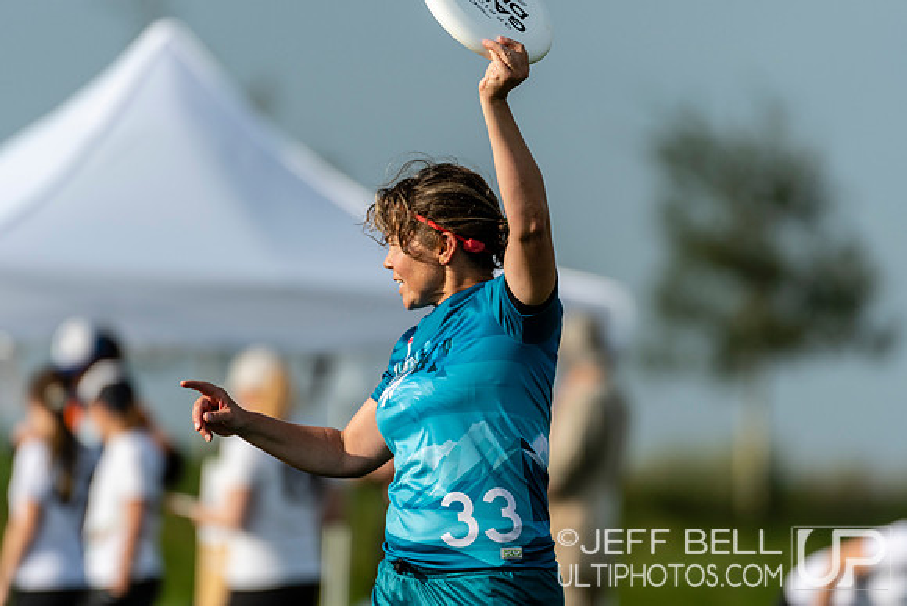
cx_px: 454
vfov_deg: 2.3
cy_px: 303
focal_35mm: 600
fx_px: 15119
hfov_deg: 3.4
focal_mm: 400
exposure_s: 1/1600
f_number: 4
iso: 125
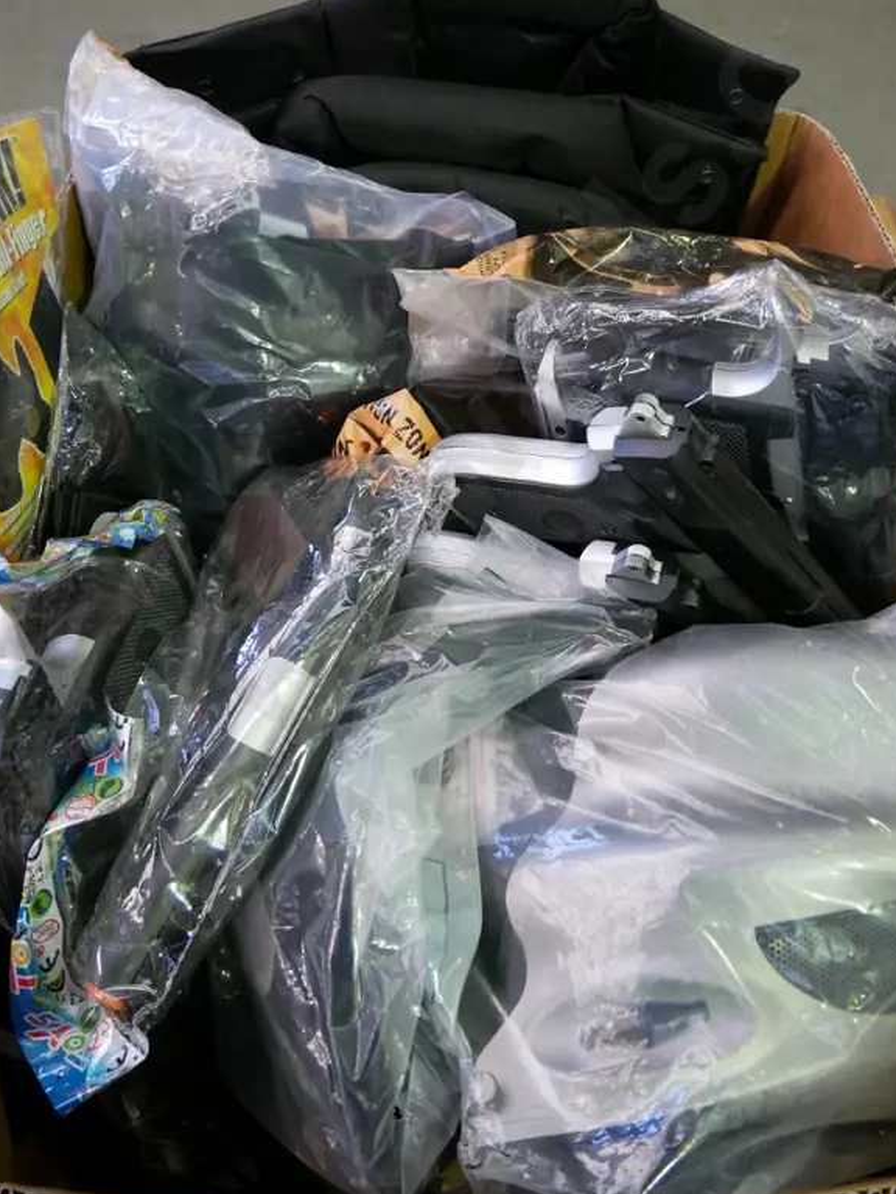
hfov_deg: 44.1
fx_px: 1104
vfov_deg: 56.0
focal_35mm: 32
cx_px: 493
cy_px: 435
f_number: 3.5
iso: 800
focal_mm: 12
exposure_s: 1/60
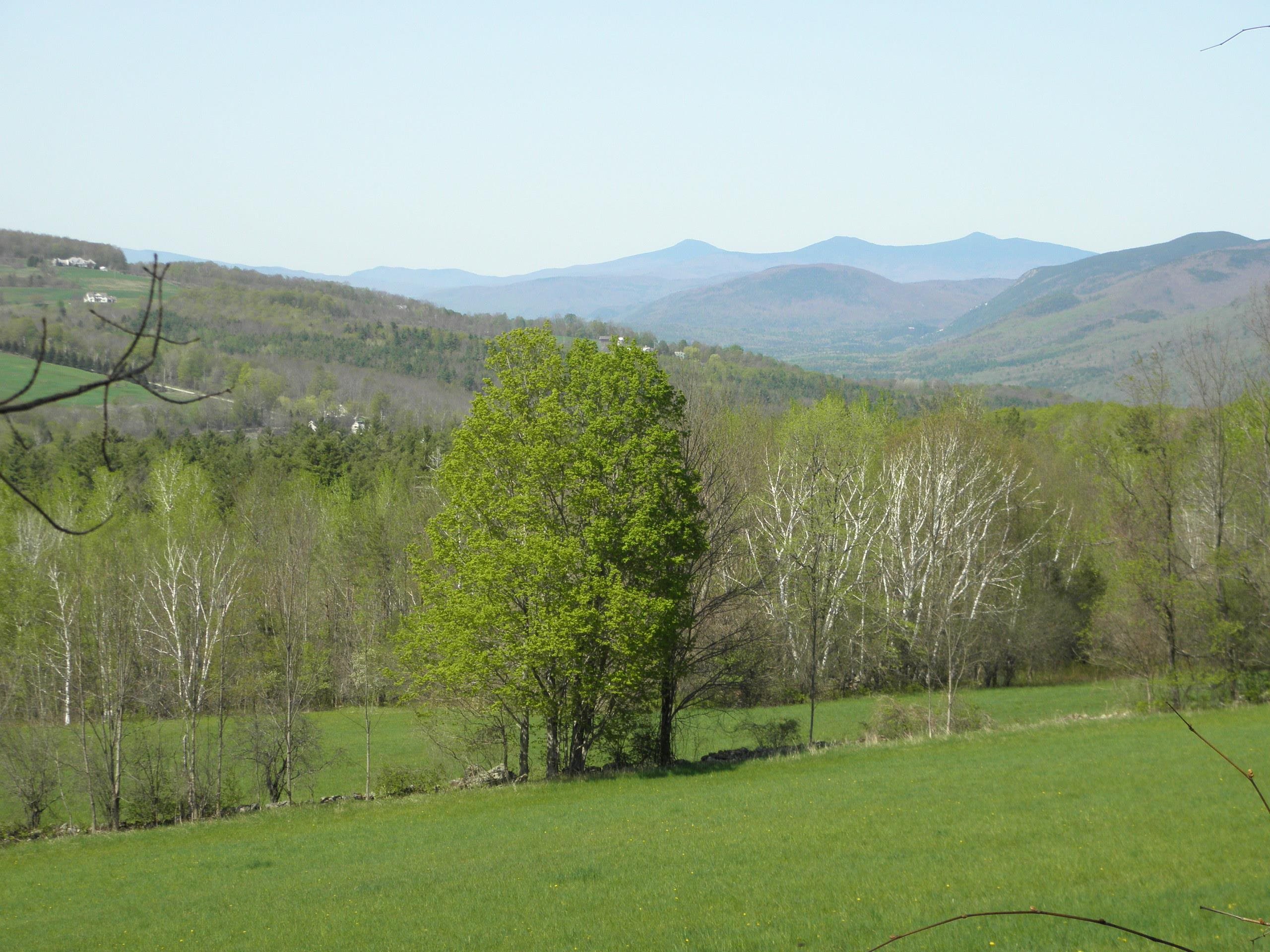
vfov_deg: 16.6
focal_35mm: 89
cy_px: 476
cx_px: 635
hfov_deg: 22.0
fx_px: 3265
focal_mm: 16
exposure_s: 1/400
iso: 100
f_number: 4.5
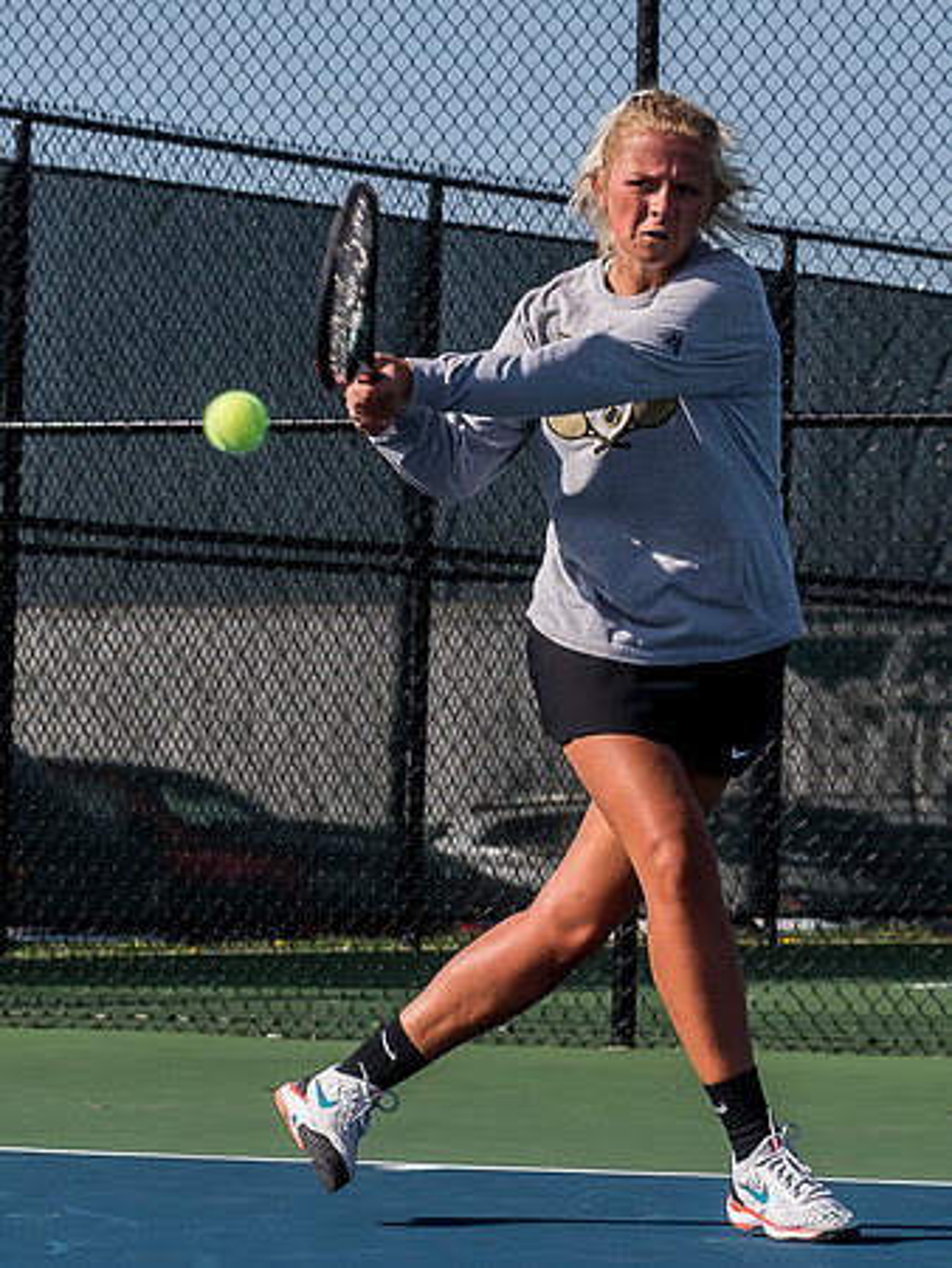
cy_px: 338
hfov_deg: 6.5
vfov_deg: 8.6
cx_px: 640
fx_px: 8391
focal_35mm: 229
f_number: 5
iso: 320
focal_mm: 45
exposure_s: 1/1600
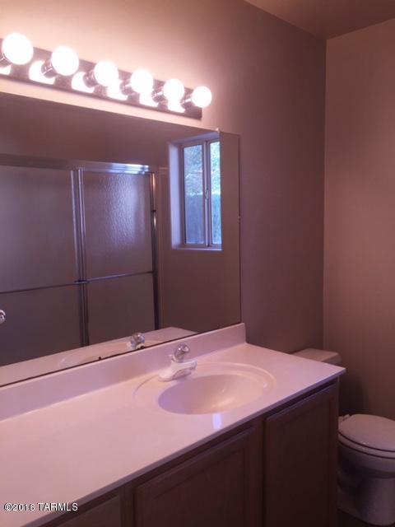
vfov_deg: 61.7
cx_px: 198
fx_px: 441
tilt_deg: -6.8
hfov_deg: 48.2
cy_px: 264
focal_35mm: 29
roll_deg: +0.9
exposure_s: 1/75
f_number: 2.2
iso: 32
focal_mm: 4.15
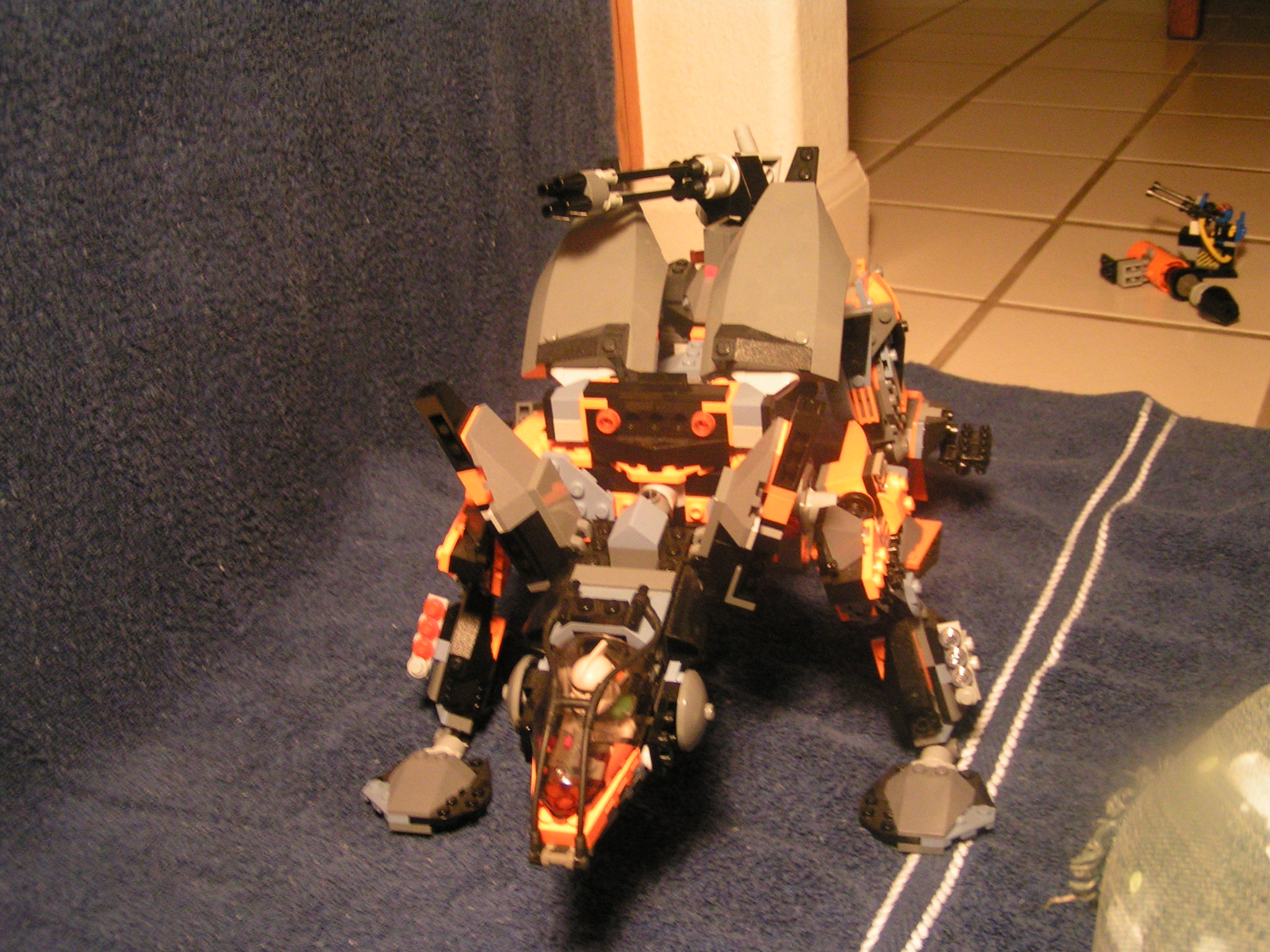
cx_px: 635
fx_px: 1394
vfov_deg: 37.7
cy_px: 476
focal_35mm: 38
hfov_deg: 49.0
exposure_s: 1/5
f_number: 2.8
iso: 200
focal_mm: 5.8
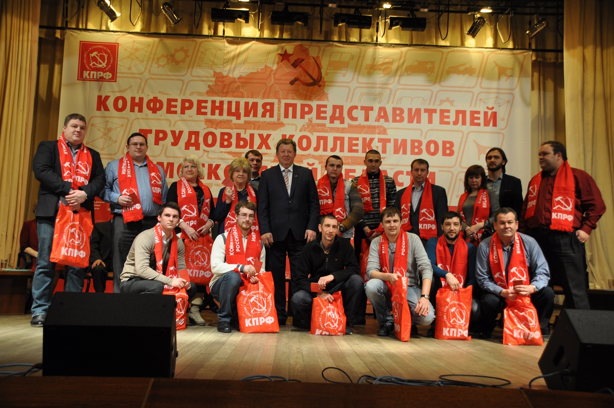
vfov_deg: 39.9
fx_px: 562
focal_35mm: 33
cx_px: 307
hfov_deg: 57.3
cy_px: 204
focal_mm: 22
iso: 400
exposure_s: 1/25
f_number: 5
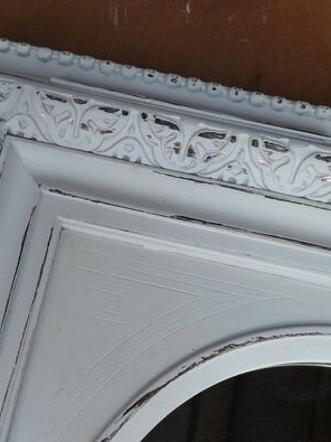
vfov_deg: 45.4
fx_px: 523
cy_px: 276
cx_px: 87
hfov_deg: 34.5
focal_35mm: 41
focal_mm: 3.6
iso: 50
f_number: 1.9
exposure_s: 1/100
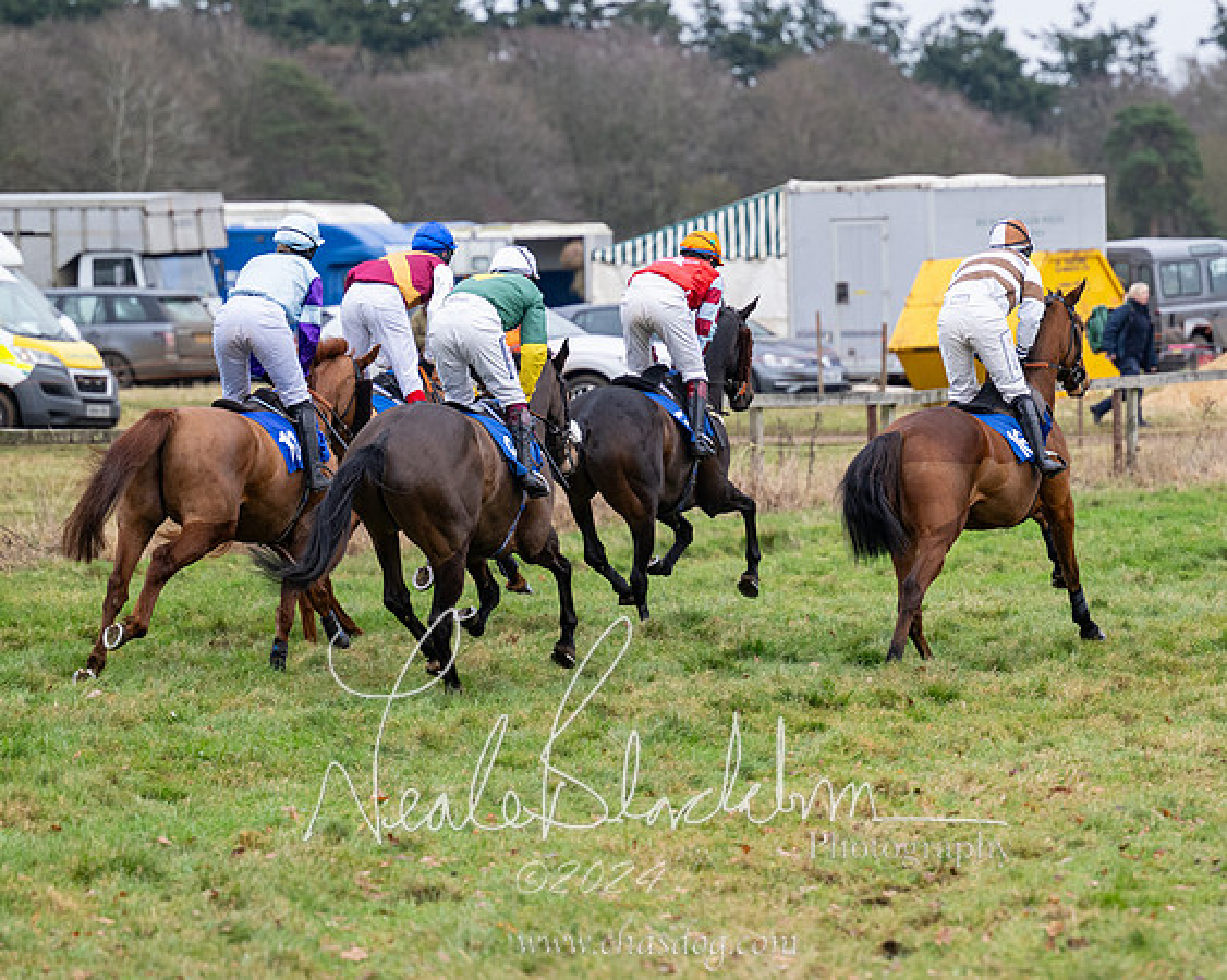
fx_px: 10330
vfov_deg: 5.4
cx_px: 780
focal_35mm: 285
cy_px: 435
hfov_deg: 6.8
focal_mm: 185
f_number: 4
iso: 640
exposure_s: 1/640
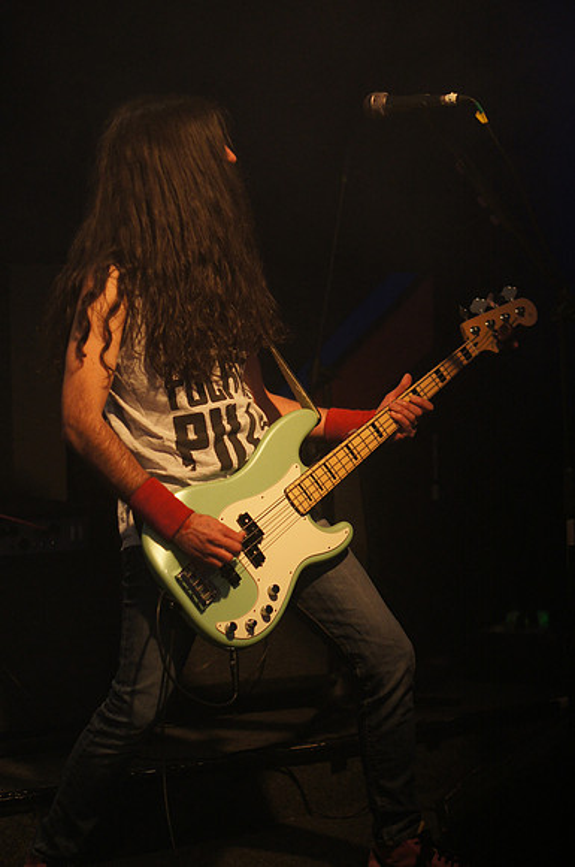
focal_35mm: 75
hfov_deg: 18.1
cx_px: 288
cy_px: 434
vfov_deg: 27.0
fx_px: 1802
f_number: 2.5
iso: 800
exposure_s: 1/160
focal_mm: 50
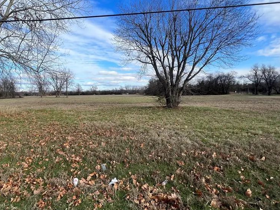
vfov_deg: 71.6
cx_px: 113
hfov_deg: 86.7
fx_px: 146
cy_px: 101
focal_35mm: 18
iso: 32
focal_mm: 1.57
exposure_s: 1/1206
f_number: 1.8
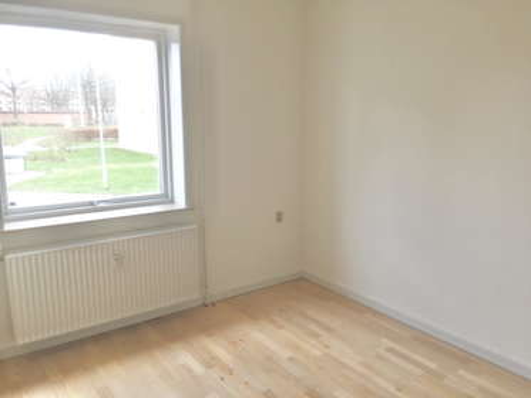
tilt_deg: -10.2
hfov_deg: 61.6
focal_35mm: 29
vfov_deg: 48.3
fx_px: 445
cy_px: 199
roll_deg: +0.1
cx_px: 266
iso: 32
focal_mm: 4.15
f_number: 2.2
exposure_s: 1/33
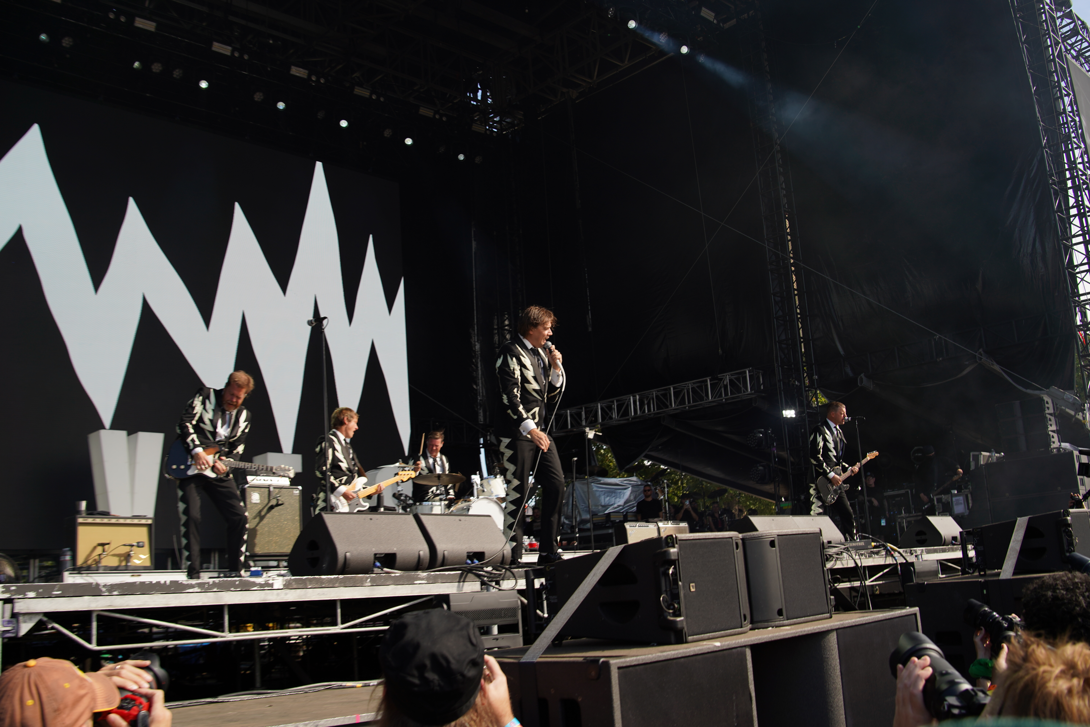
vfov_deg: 40.0
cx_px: 545
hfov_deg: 57.2
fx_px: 999
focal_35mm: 33
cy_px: 364
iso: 100
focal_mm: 33
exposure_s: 1/250
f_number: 6.3
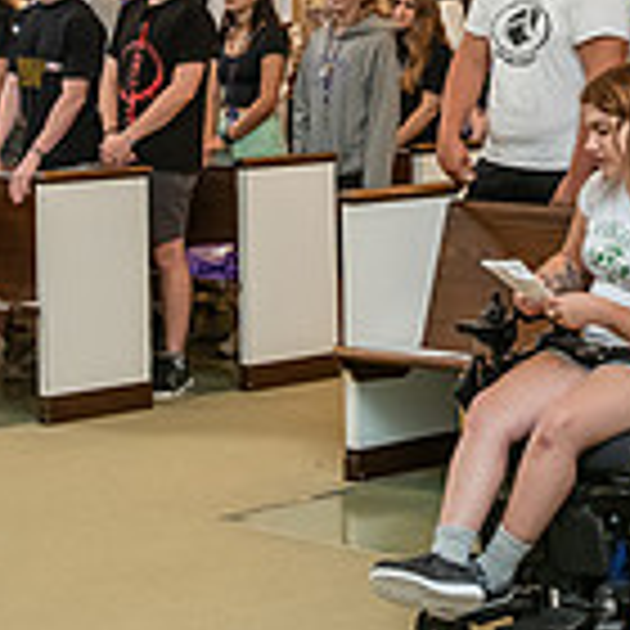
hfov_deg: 14.5
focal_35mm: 120
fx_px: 2471
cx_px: 414
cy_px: -2
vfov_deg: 14.3
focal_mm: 34
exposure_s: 1/160
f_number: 3.2
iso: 2000
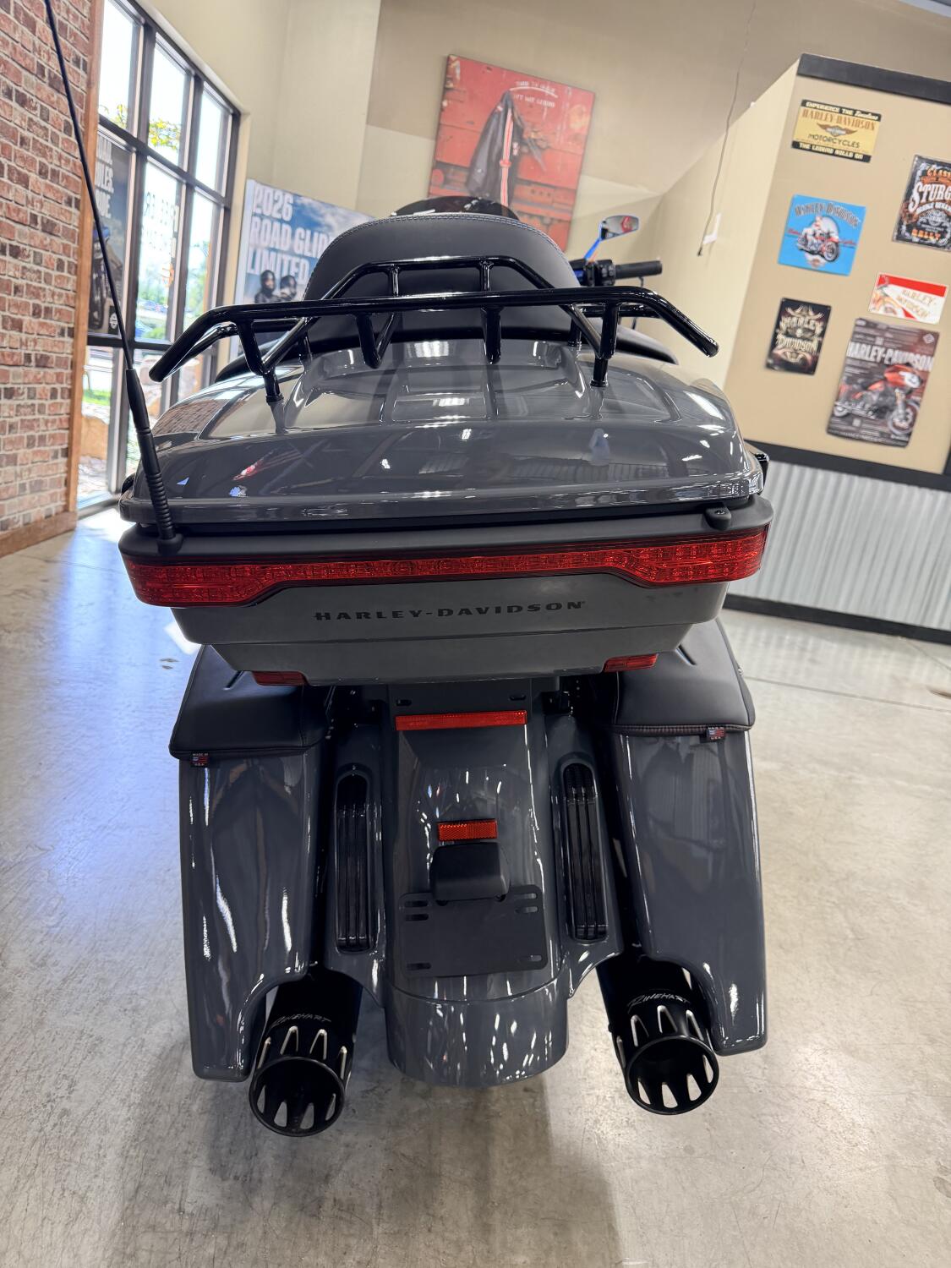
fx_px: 879
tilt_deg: -15.7
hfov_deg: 56.8
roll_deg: -10.2
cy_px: 634
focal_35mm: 24
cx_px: 476
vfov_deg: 71.6
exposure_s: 1/60
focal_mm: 6.76
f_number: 1.78
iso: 250
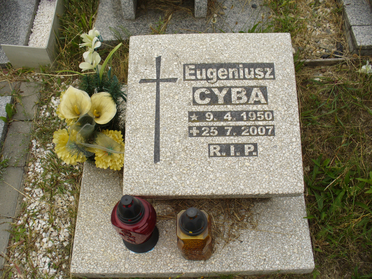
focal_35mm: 37
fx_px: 398
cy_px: 140
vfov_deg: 38.7
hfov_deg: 50.1
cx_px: 186
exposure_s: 1/200
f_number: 5.6
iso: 80
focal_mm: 6.1
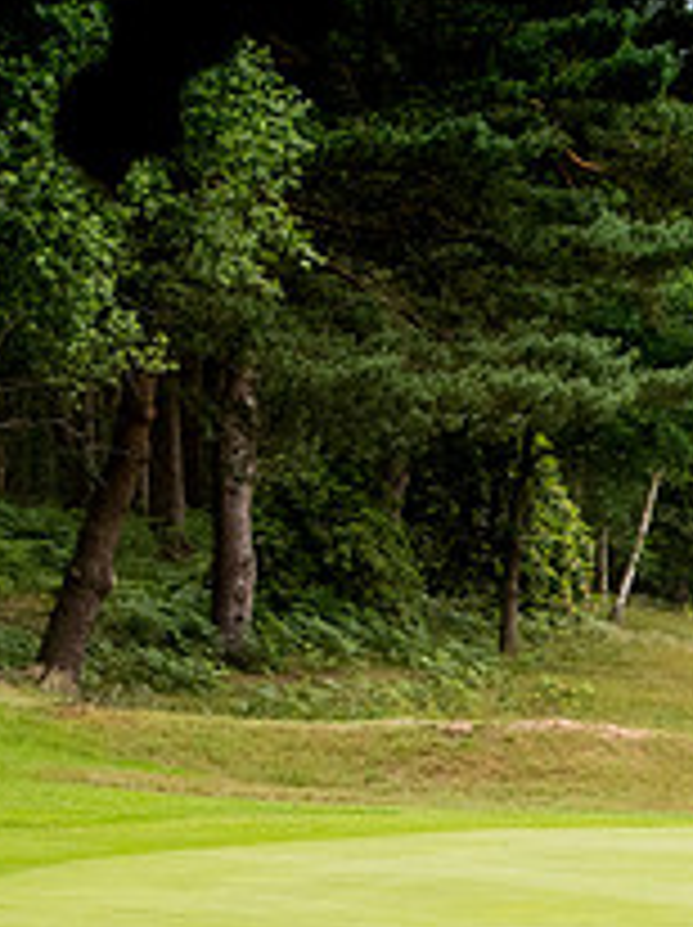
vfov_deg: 6.9
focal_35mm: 288
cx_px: 1288
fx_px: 7704
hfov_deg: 5.1
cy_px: 668
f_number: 9
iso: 800
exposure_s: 1/400
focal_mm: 70
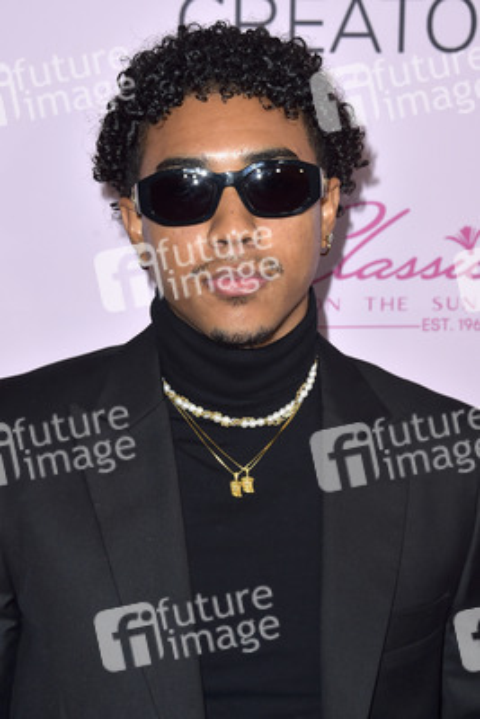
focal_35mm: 100
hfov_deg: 13.7
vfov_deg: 20.4
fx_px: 1998
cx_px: 240
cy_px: 360
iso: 200
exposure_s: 1/250
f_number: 7.1
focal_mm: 100
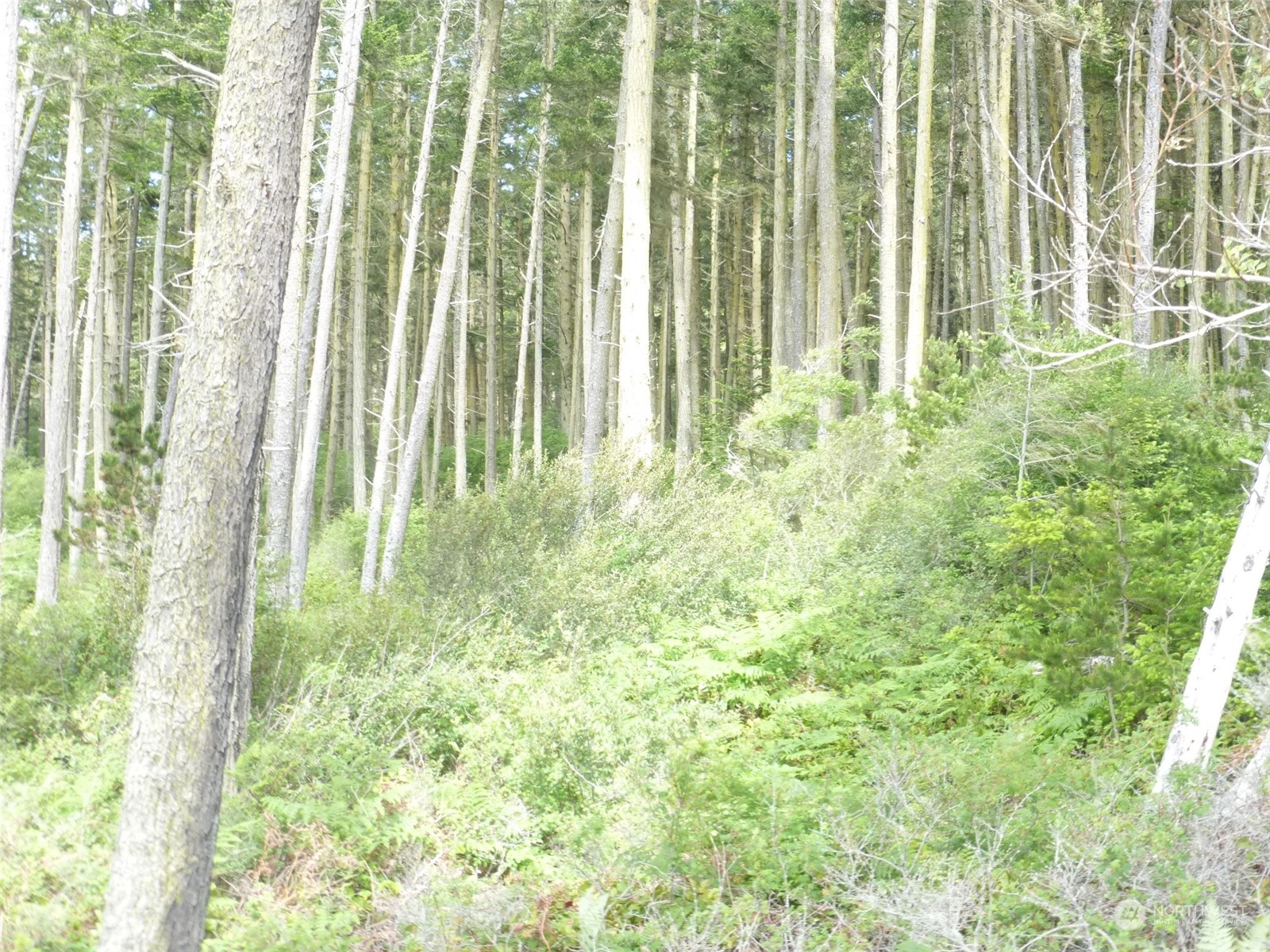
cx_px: 635
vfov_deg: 30.9
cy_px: 476
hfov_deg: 40.4
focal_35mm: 47
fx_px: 1724
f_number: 4.2
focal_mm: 8.5
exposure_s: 1/60
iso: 125
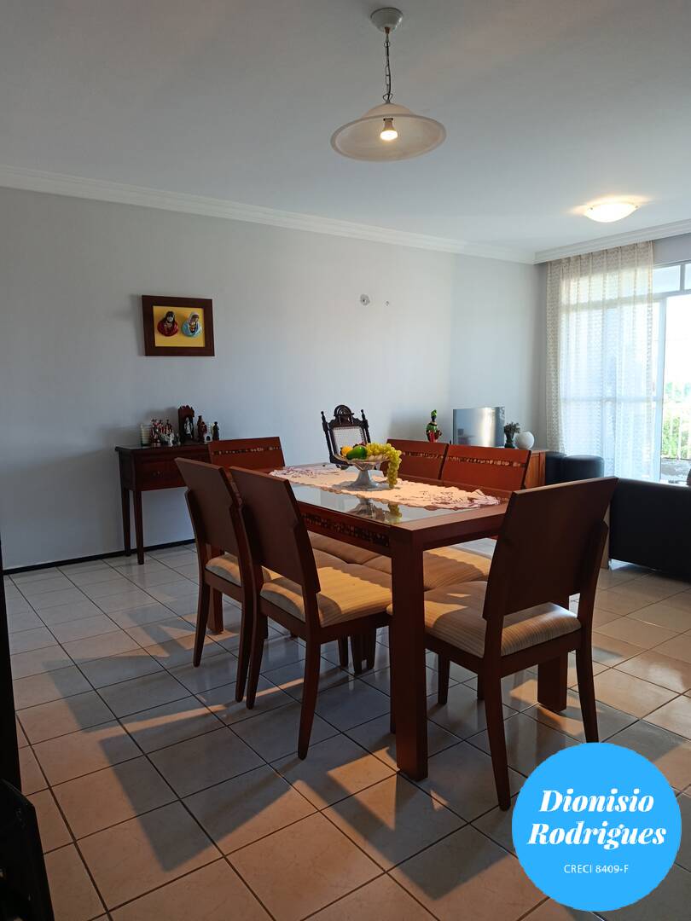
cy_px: 460
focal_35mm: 24
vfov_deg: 71.6
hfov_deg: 56.8
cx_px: 346
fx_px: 639
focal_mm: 5.24
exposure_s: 1/60
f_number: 1.7
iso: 800
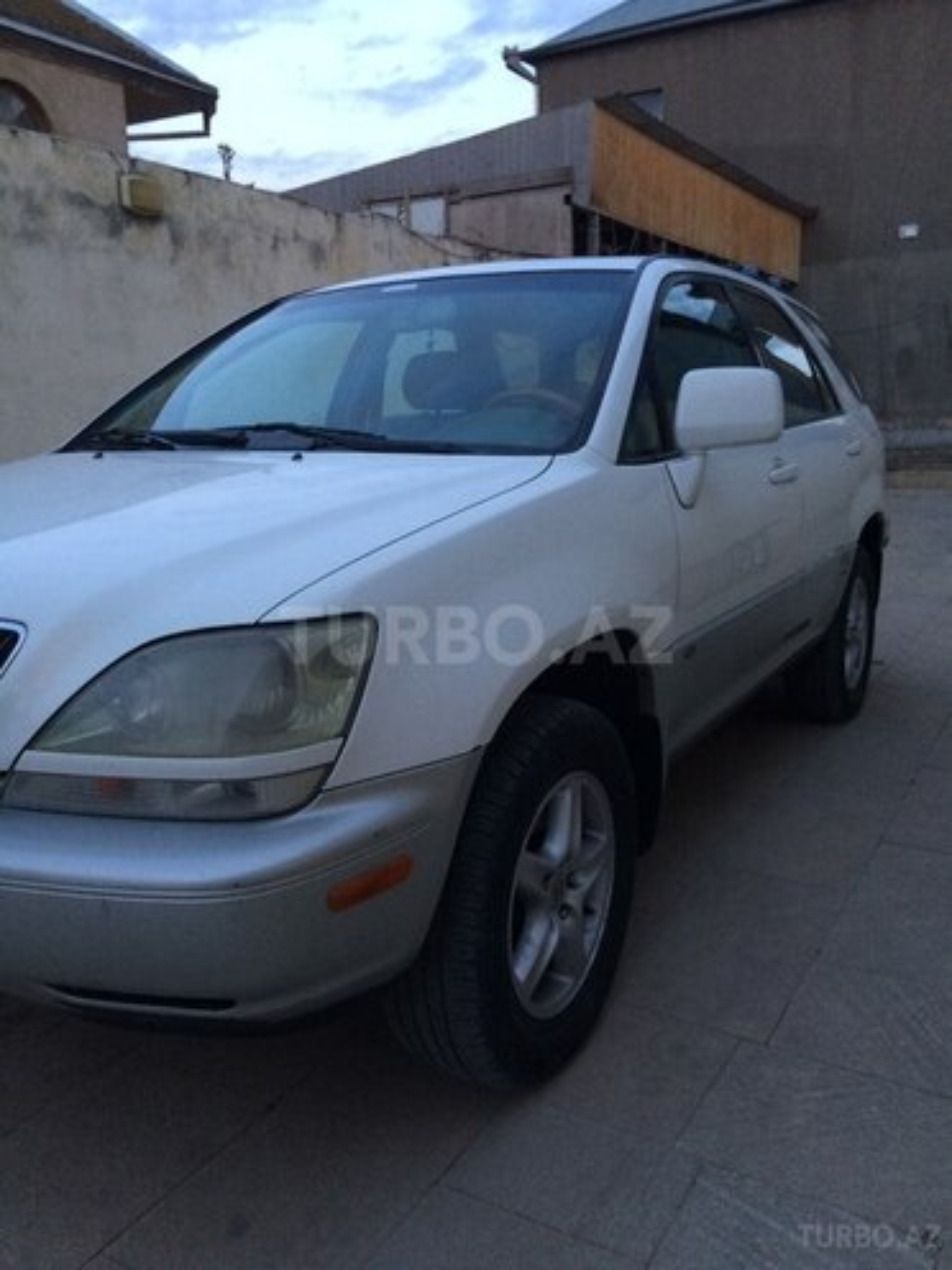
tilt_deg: -13.9
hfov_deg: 48.2
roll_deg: +0.9
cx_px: 476
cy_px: 635
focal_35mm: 29
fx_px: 1063
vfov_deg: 61.7
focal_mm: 4.15
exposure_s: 1/33
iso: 200
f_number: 2.2
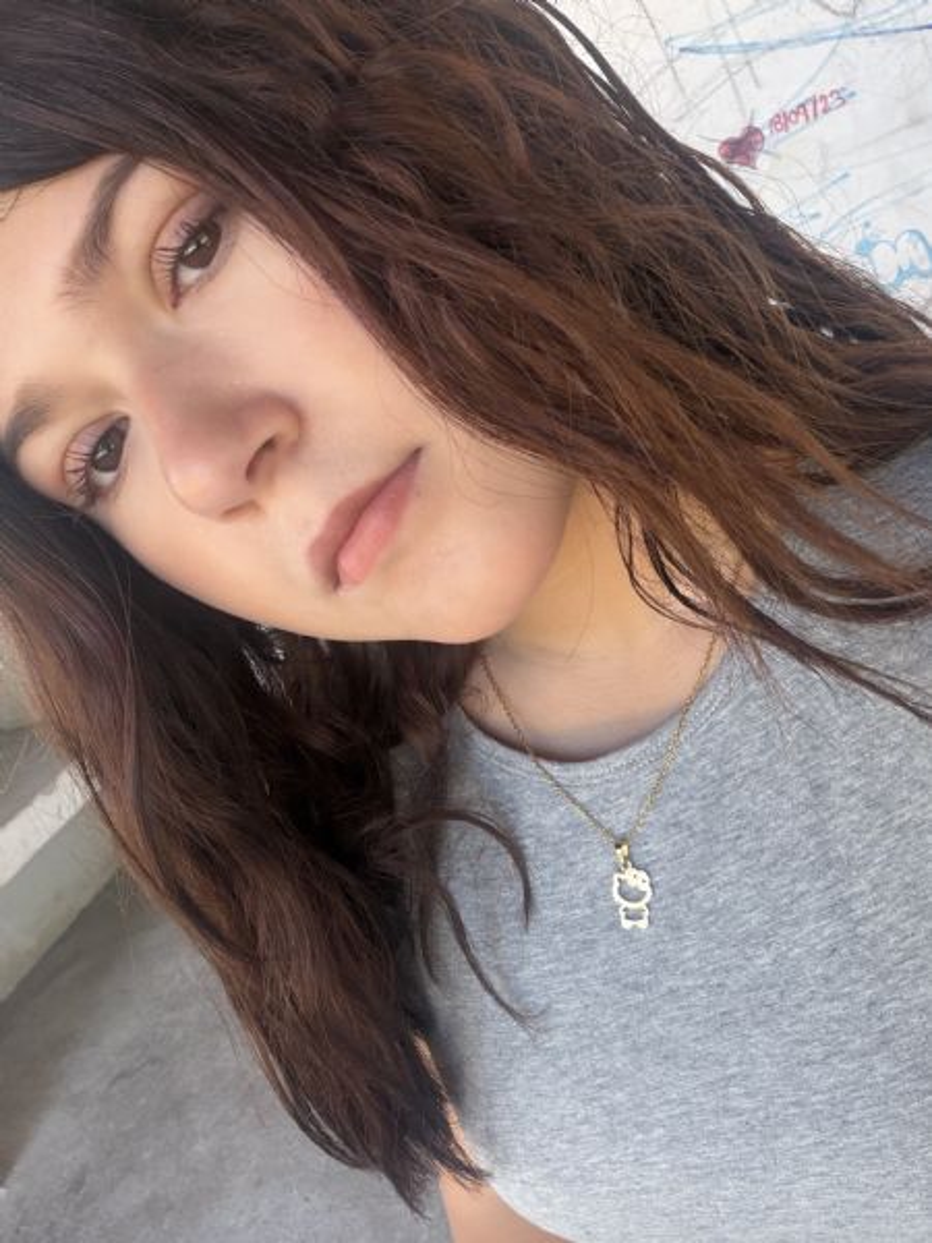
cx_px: 466
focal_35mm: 30
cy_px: 622
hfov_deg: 46.8
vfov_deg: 60.0
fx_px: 1077
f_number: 1.9
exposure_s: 1/121
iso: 64
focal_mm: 2.71
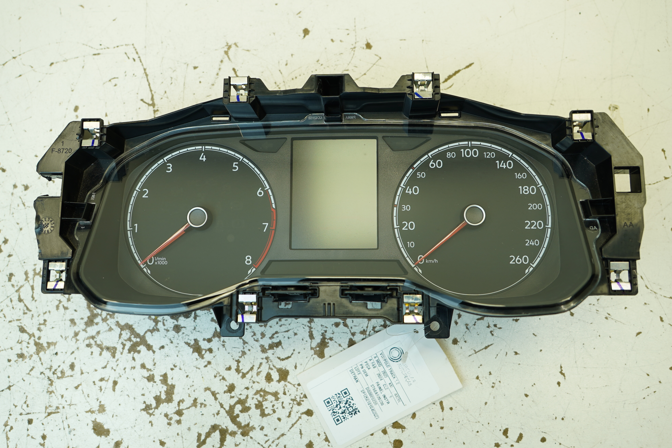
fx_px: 560
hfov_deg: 61.9
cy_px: 224
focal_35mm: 30
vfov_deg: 43.6
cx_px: 336
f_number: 4
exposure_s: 1/60
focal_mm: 20
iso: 100
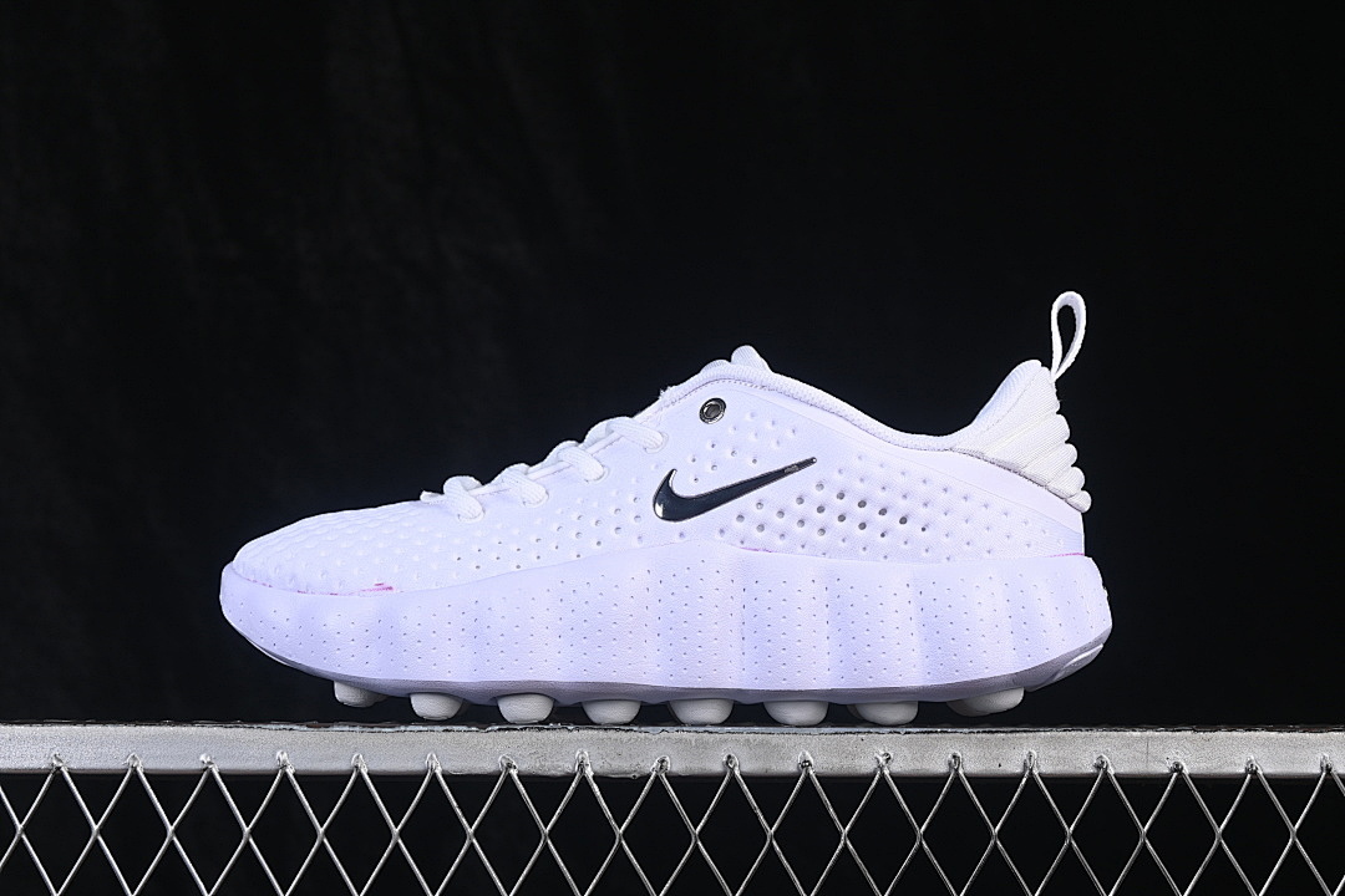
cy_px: 448
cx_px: 672
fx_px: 2802
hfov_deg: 27.0
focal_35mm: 75
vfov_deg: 18.2
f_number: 8
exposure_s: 1/80
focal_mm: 50
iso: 160
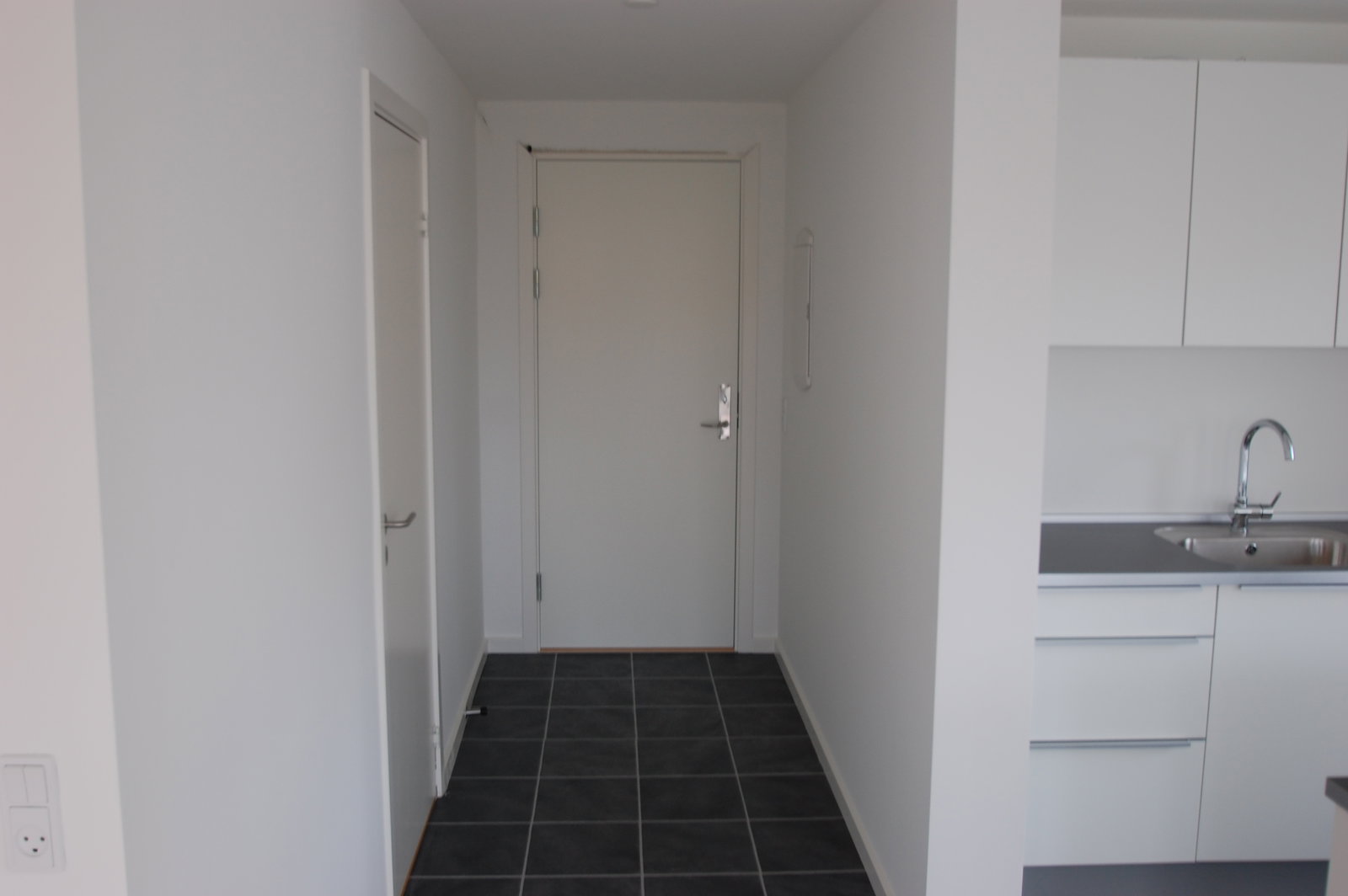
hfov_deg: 59.5
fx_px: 1179
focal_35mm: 32
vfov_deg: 41.6
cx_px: 674
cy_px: 448
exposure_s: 1/20
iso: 200
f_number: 4.5
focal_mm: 21
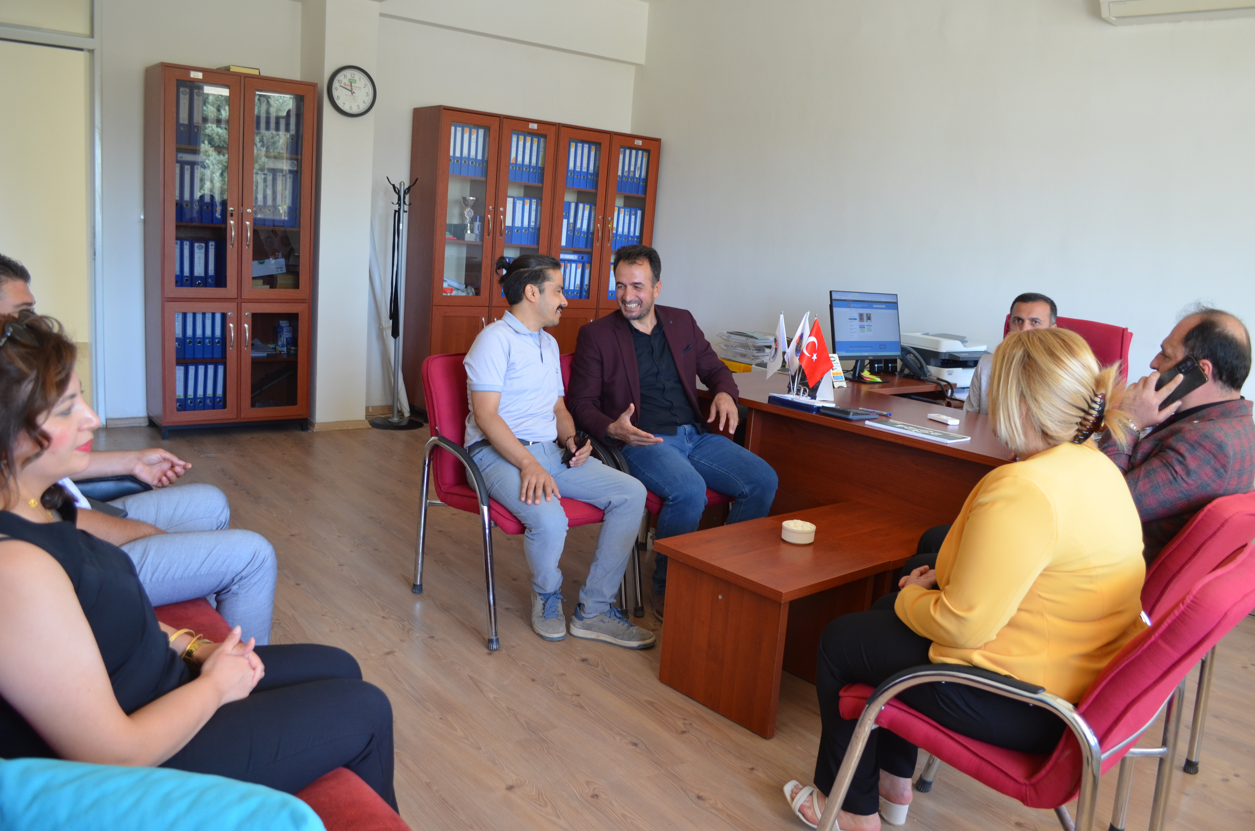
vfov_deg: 47.7
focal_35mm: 27
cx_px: 628
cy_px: 416
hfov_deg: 67.5
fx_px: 939
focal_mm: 18
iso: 640
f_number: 4
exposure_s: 1/60
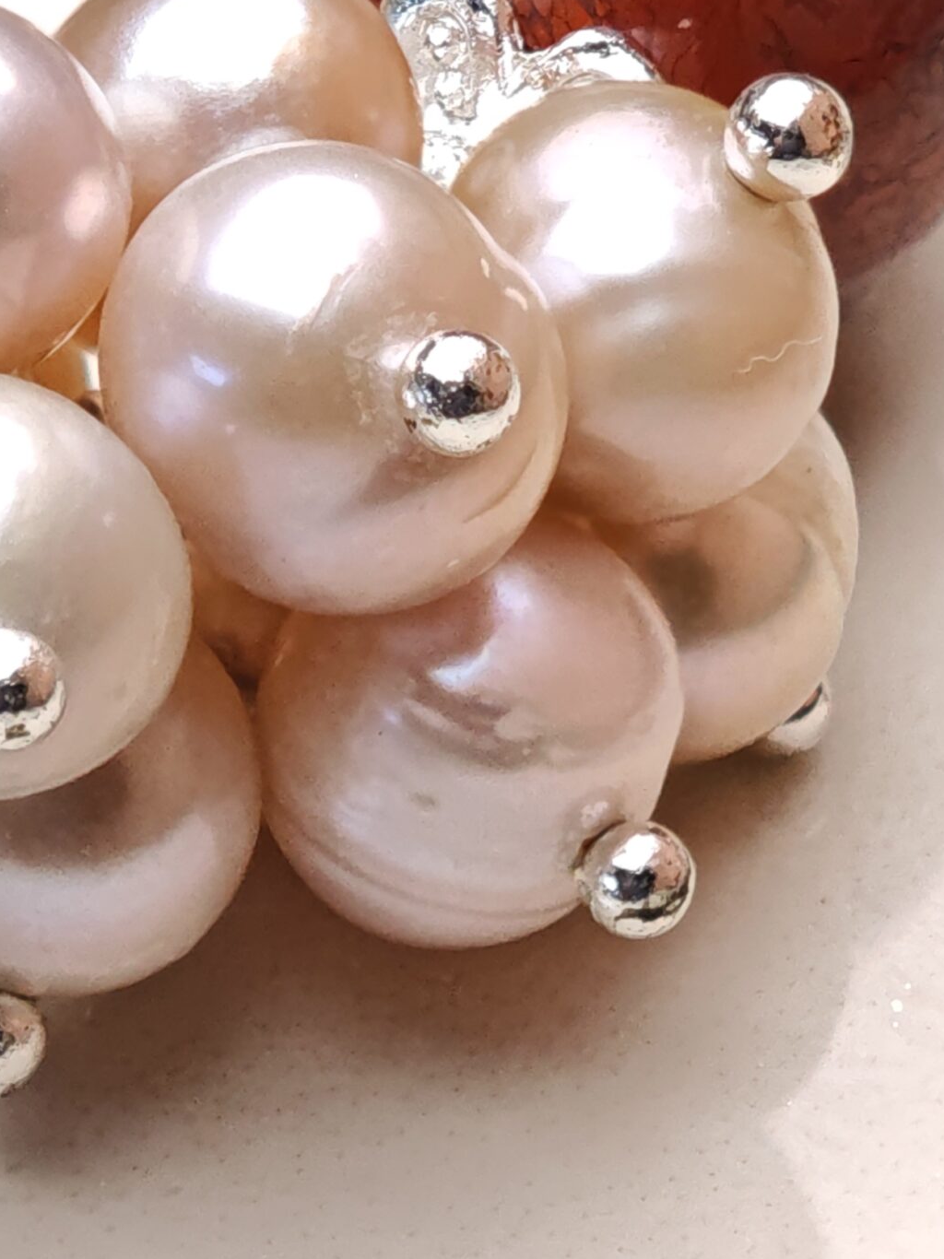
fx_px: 8948
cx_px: 140
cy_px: 361
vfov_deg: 8.0
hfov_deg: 6.0
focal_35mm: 246
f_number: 1.8
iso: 160
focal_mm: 11.5
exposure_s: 1/1509
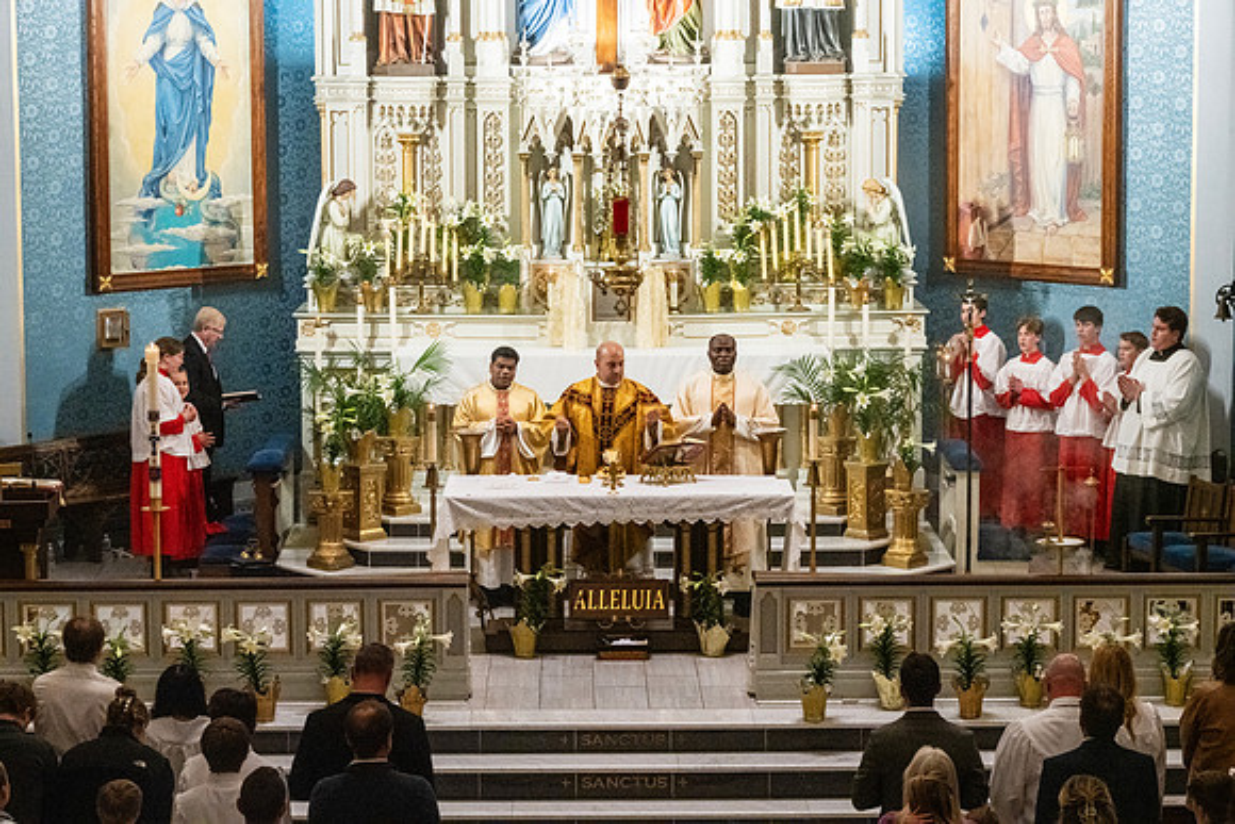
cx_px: 618
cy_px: 412
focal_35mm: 93
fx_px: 3191
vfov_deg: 14.7
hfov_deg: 21.9
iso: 5000
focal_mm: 93
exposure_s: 1/60
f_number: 14
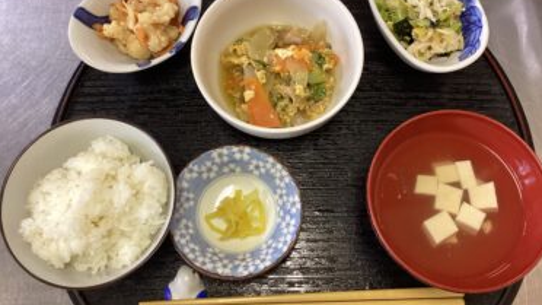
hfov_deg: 58.0
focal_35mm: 34
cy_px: 138
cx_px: 272
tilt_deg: -70.2
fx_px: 488
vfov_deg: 34.6
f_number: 2.4
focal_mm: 3.3
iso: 160
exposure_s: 1/50
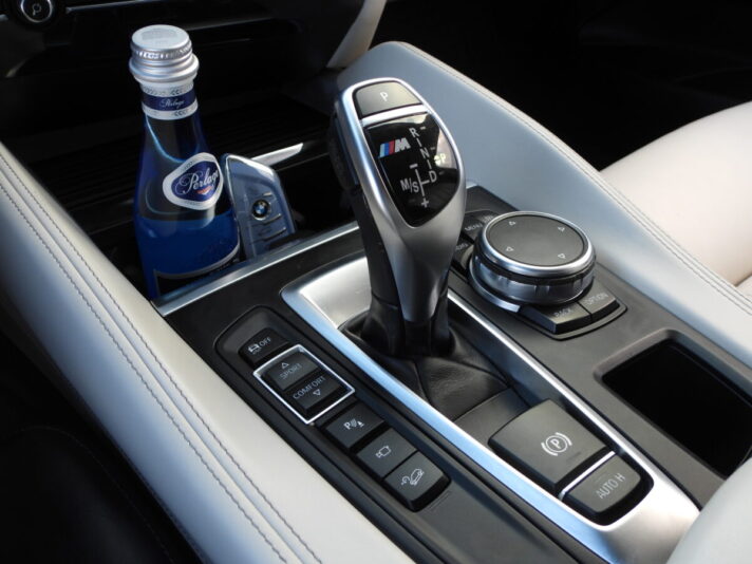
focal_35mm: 30
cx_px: 376
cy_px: 282
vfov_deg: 46.8
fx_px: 652
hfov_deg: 60.0
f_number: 3.2
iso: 100
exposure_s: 1/50
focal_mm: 5.4
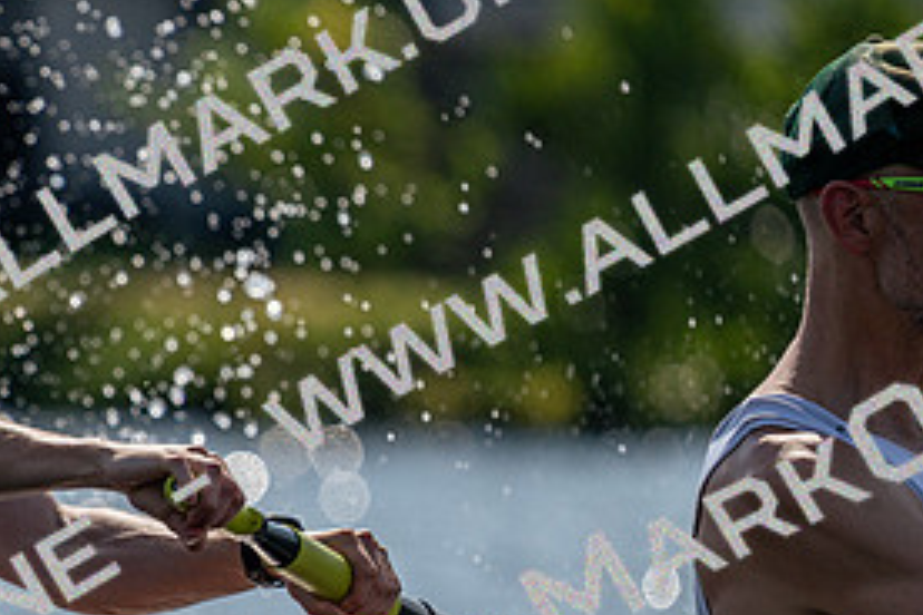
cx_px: 20
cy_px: 506
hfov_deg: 2.1
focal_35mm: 965
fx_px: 24740
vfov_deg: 1.4
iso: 125
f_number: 6.3
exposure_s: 1/1600
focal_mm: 459
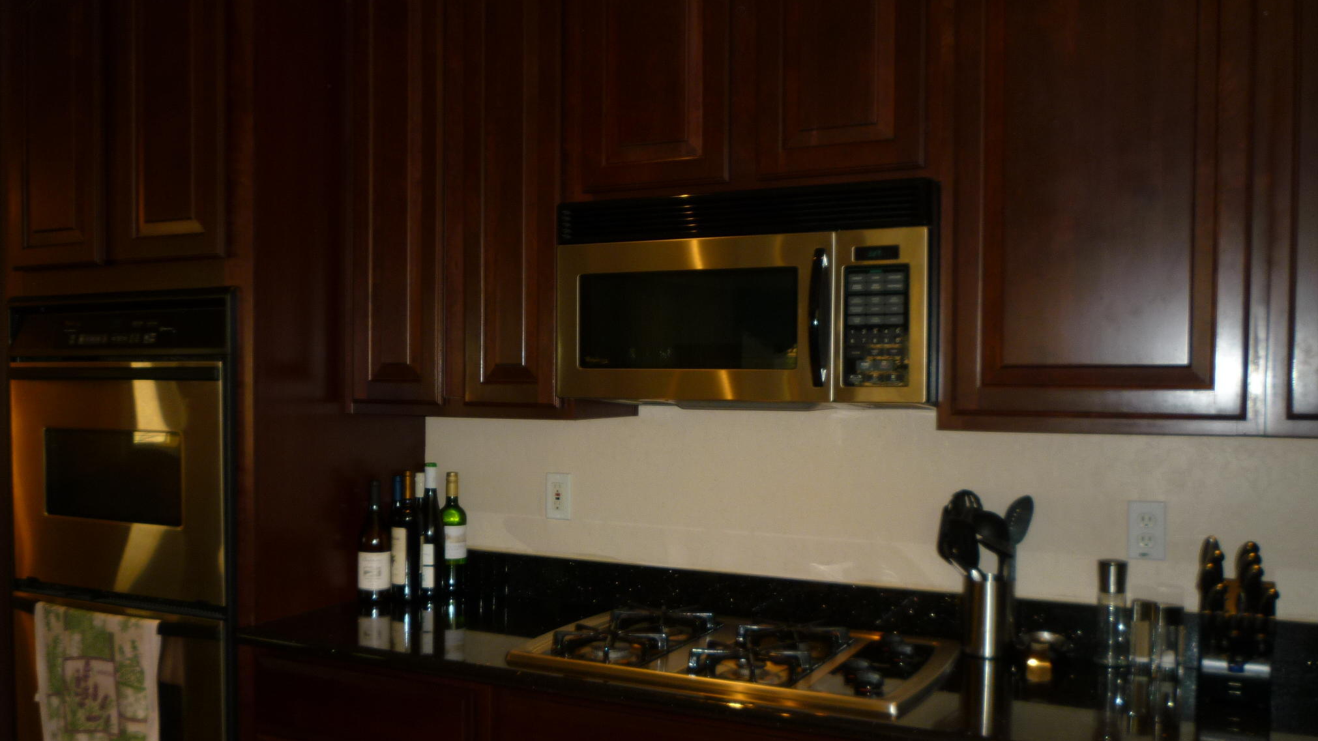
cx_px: 652
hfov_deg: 61.0
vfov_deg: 36.5
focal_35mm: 32
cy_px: 441
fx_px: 1118
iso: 100
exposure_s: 1/30
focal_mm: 5.2
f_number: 3.3
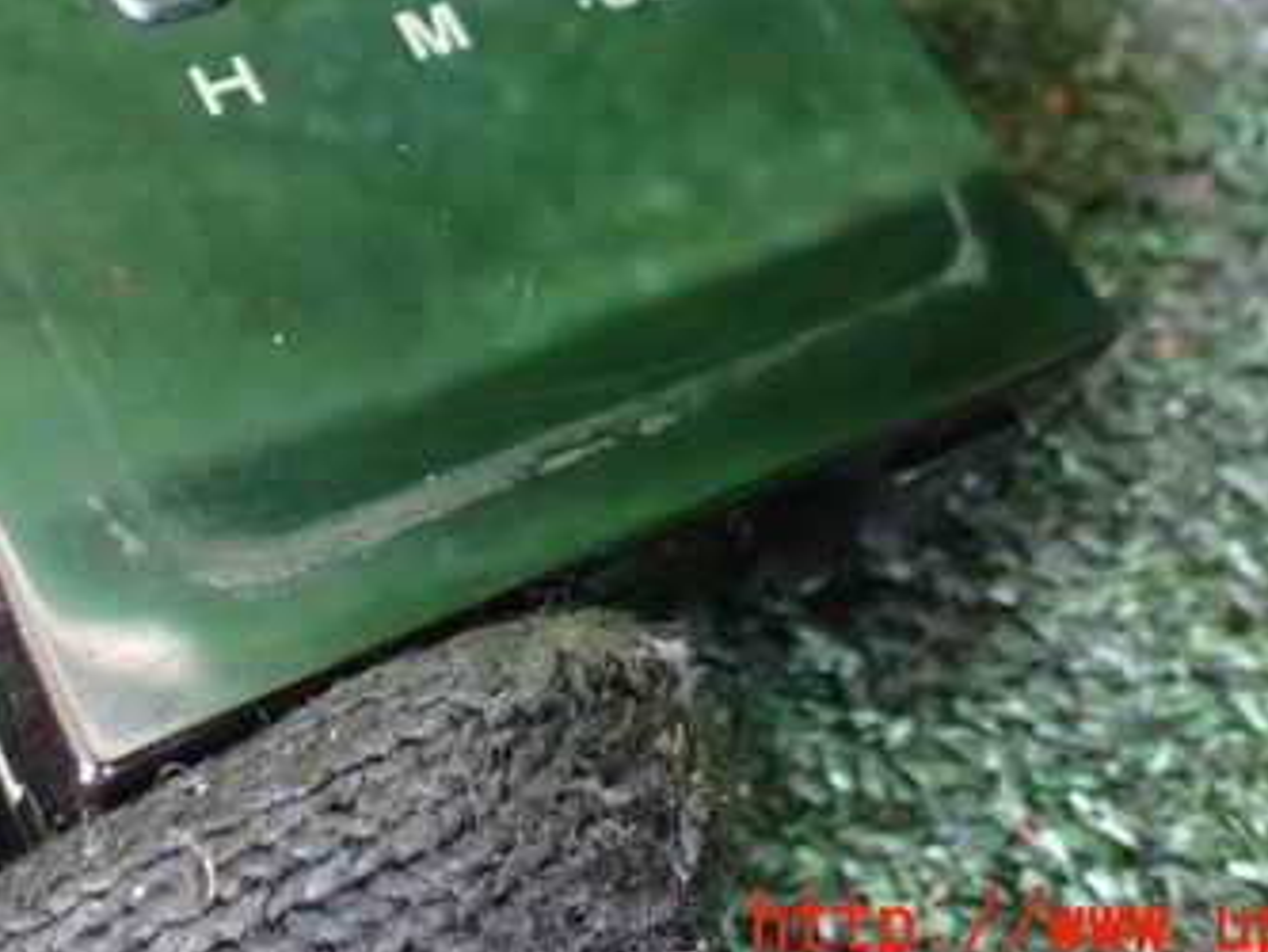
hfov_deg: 35.3
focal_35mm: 54
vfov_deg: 26.3
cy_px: 118
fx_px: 1979
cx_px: 468
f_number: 2.3
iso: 1600
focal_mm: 5.4
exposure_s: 1/30
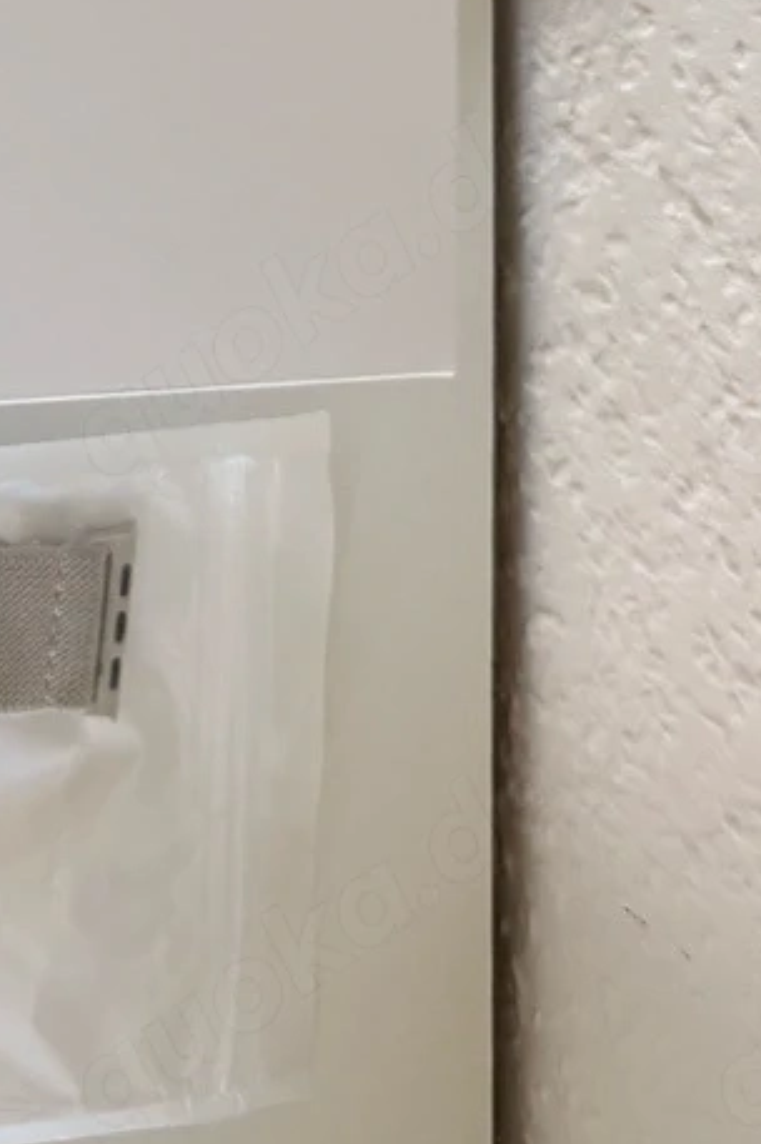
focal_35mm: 79
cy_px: -270
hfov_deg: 16.6
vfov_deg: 23.3
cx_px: -140
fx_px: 2509
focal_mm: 5.96
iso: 80
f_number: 1.6
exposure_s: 1/122
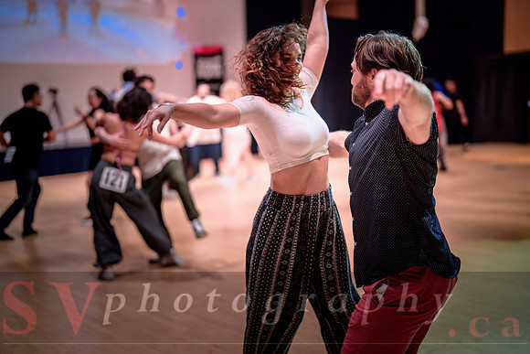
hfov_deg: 39.6
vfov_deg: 27.0
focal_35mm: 50
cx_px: 265
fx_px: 736
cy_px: 177
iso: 1250
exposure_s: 1/200
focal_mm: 50
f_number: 1.2
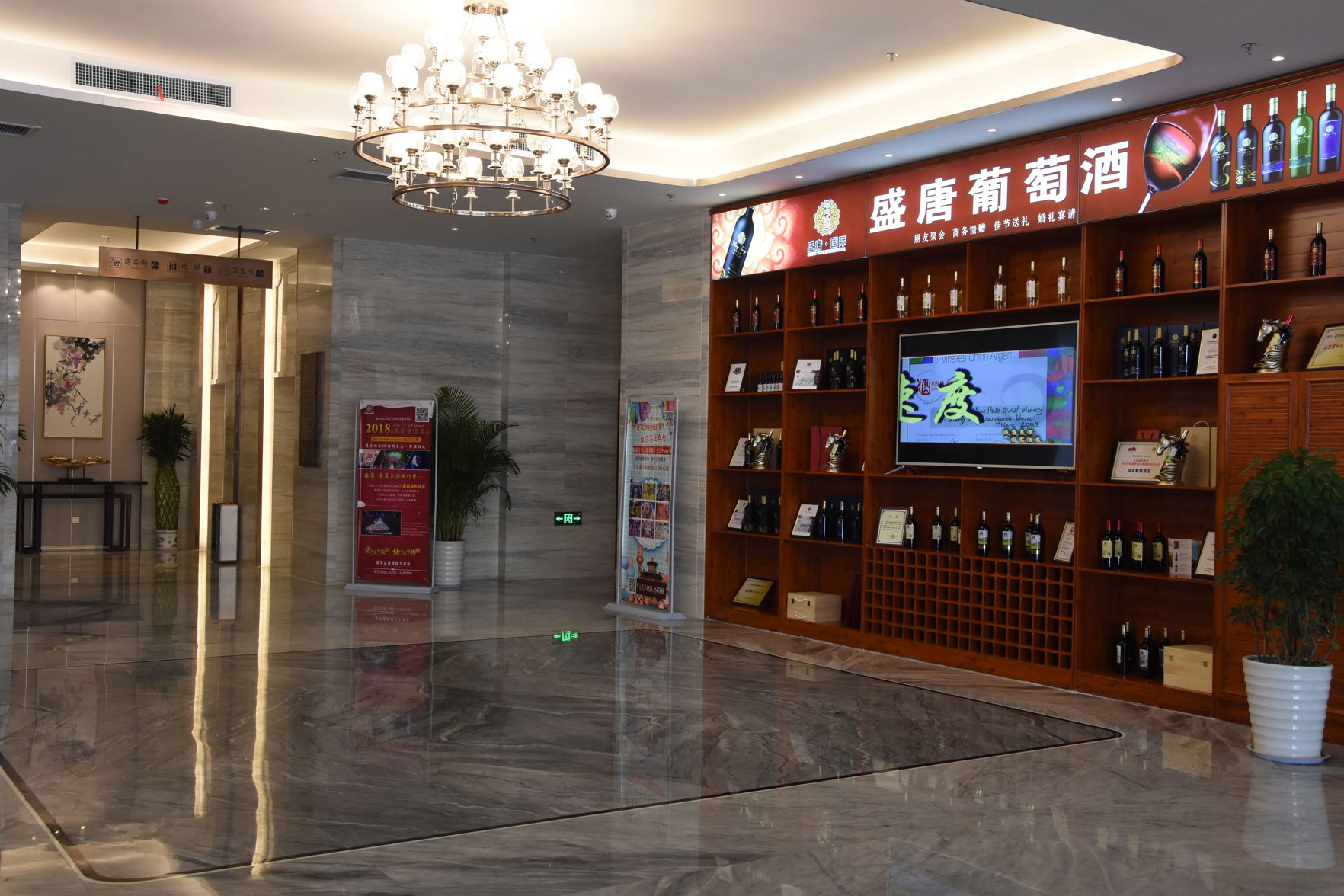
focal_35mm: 38
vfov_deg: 35.5
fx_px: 1400
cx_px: 672
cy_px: 448
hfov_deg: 51.3
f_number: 8
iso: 800
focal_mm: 25
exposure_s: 1/40
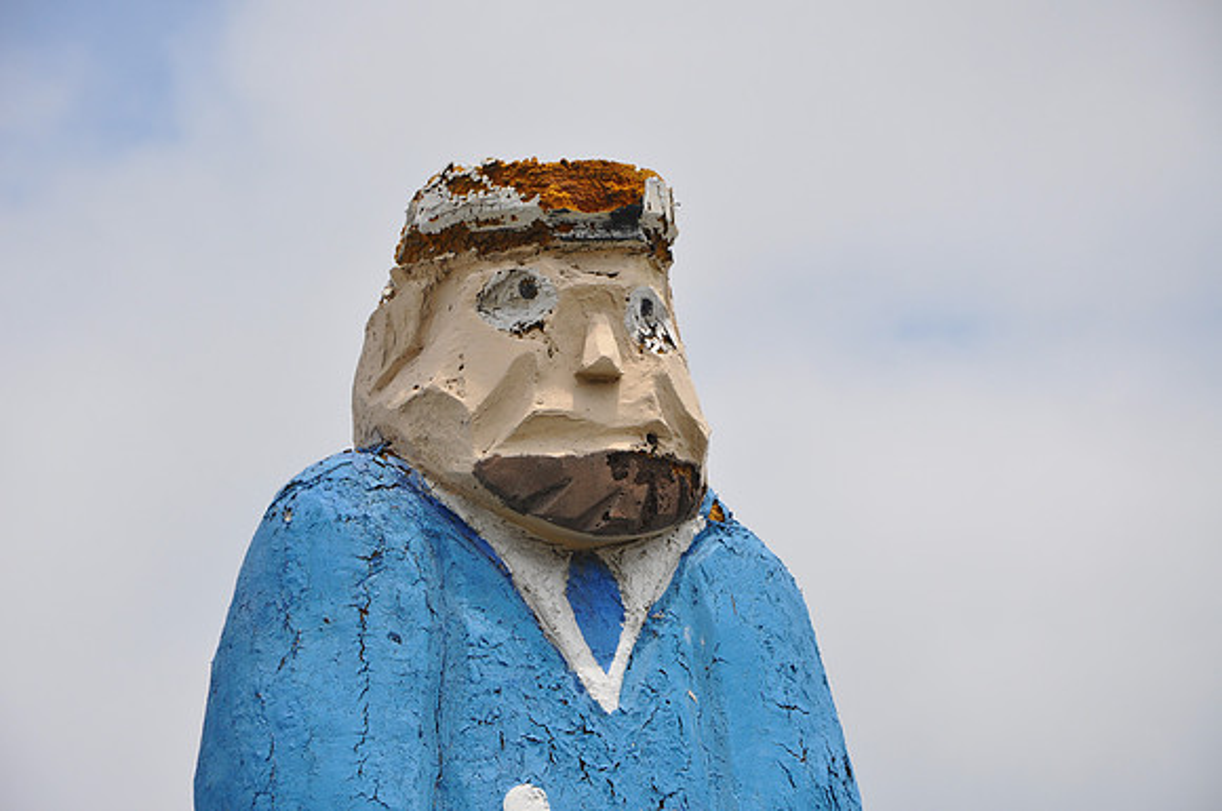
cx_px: 611
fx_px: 5339
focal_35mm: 158
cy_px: 406
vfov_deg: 8.7
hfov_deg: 13.1
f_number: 10
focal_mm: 105
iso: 200
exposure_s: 1/400
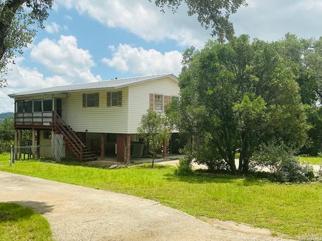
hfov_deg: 63.4
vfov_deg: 49.7
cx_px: 161
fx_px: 260
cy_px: 120
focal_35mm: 28
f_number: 1.8
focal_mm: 3
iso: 25
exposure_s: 1/2058
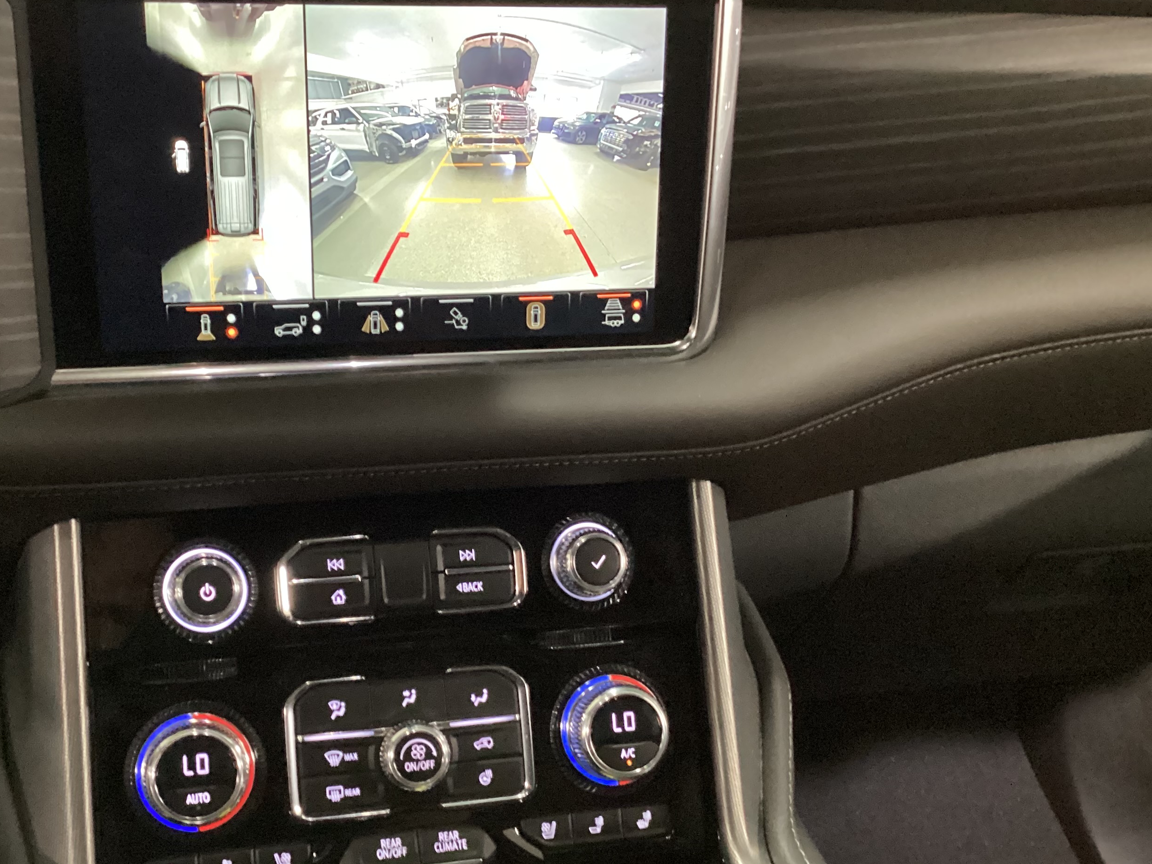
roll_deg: -3.3
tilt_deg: -29.9
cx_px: 436
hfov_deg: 45.4
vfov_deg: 35.1
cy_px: 500
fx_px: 1364
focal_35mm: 41
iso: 640
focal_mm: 3.3
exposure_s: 1/20
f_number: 2.4
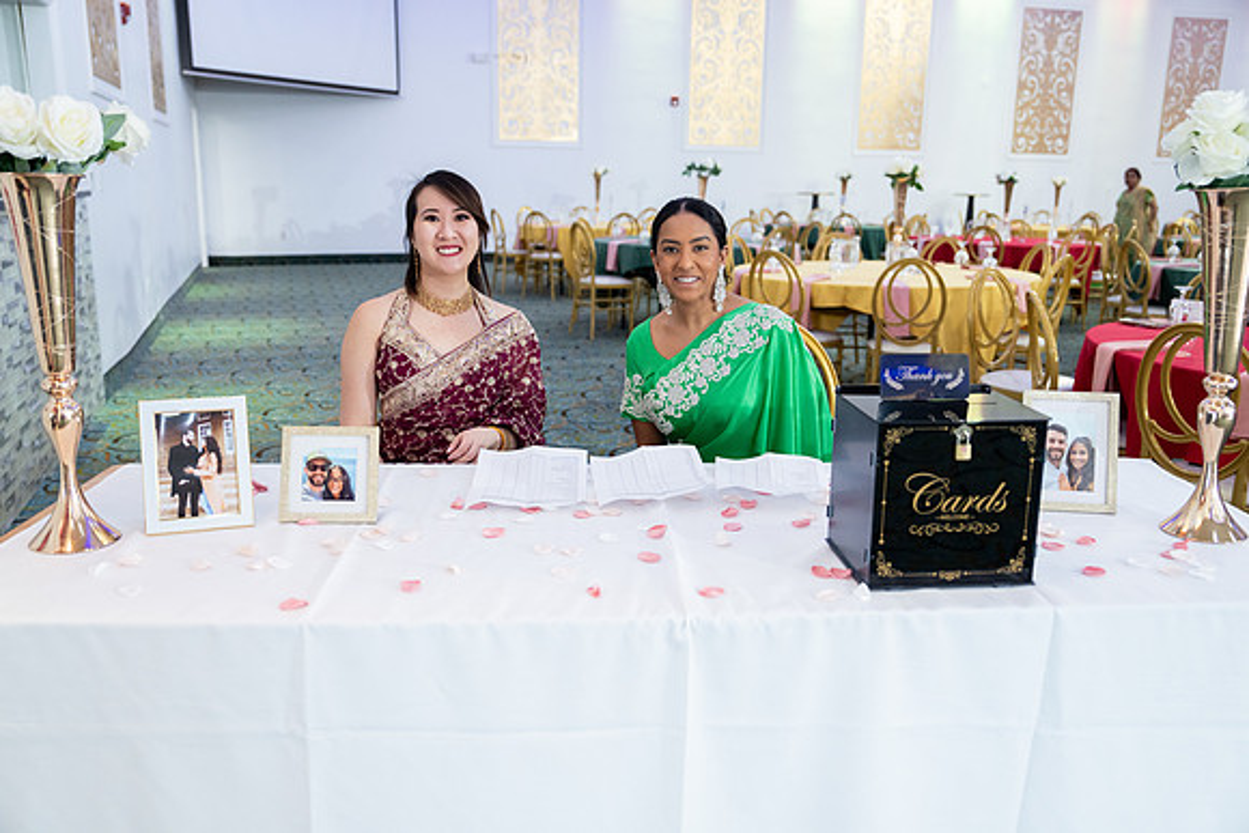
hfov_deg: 60.3
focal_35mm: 31
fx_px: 1076
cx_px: 624
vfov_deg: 42.3
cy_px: 416
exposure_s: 1/160
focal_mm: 31
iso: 1250
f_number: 2.8
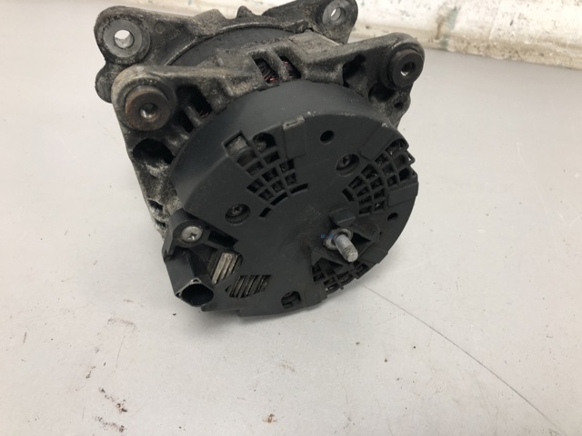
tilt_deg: -41.2
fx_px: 471
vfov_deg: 49.7
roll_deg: +0.1
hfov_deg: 63.4
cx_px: 291
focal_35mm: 28
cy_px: 218
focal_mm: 4
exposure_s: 1/20
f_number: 1.8
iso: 40
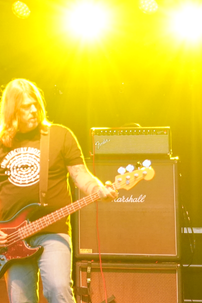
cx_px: -222
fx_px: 1229
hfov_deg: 8.8
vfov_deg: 14.0
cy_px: 94
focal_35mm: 146
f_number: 4
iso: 6400
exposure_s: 1/160
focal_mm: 48
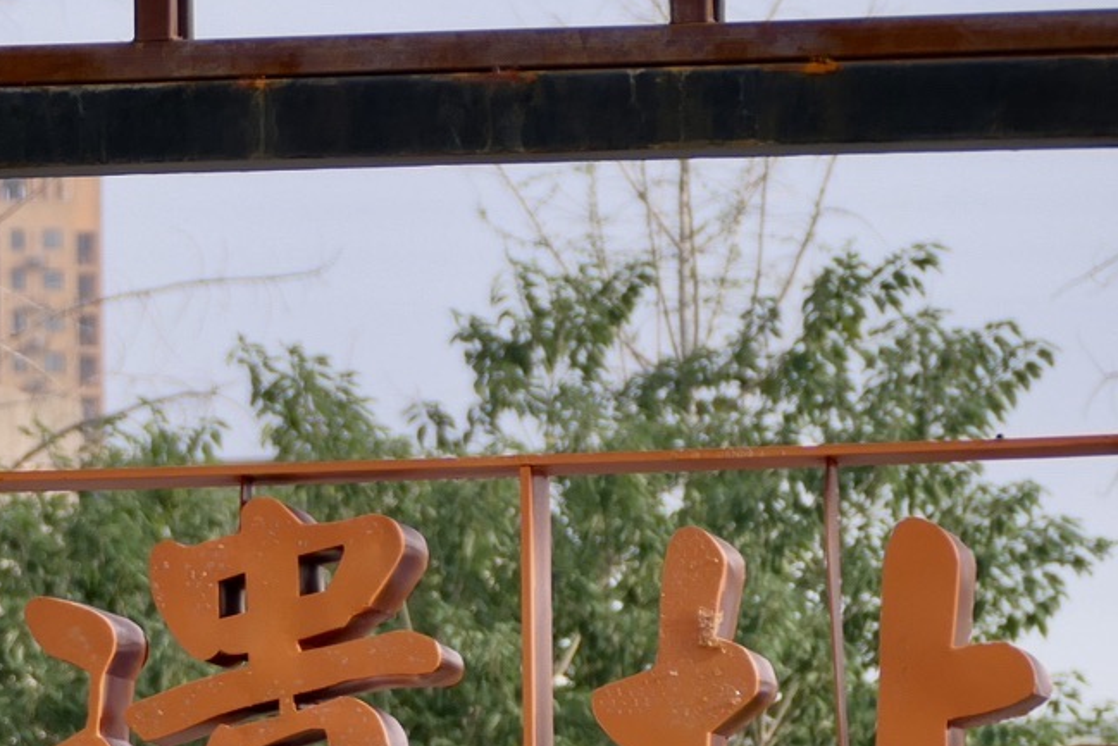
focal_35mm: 555
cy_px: 1023
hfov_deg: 3.7
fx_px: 17239
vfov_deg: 2.5
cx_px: -603
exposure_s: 1/320
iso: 125
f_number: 4
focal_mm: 65.81
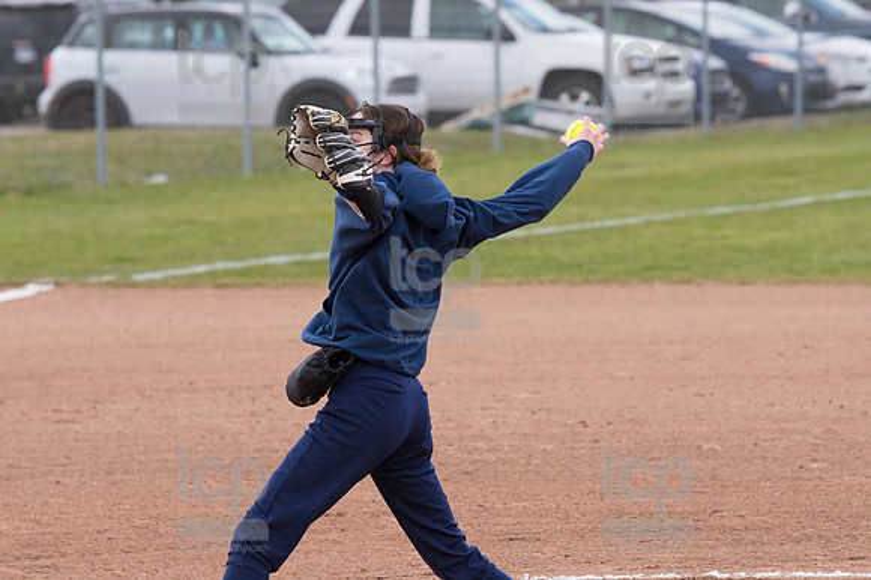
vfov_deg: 4.8
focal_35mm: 285
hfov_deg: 7.2
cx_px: 436
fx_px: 6891
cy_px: 290
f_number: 5.6
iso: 640
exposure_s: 1/1600
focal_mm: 190
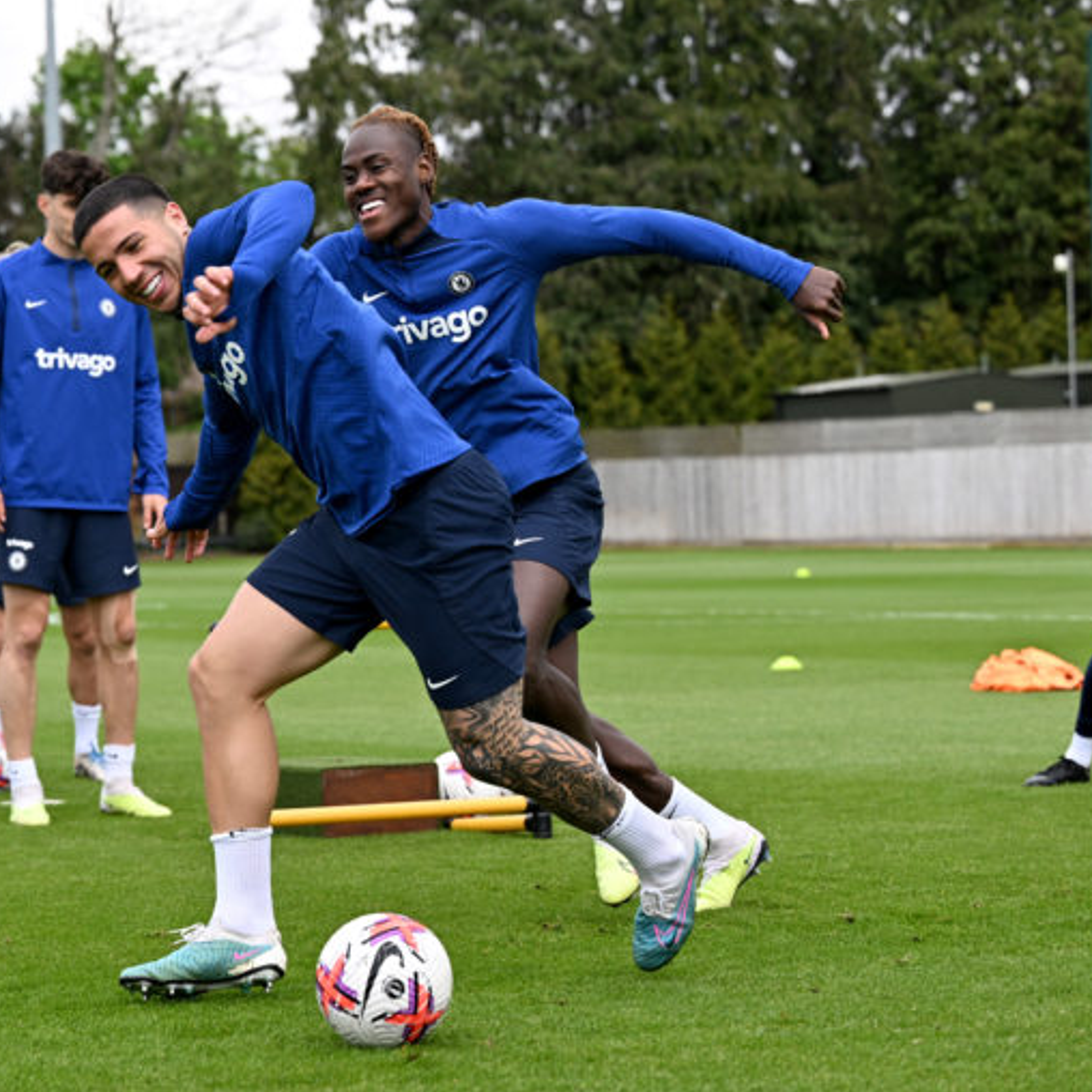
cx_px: 282
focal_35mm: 99
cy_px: 546
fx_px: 3533
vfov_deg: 17.6
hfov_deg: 17.5
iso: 400
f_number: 4
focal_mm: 77
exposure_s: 1/2000
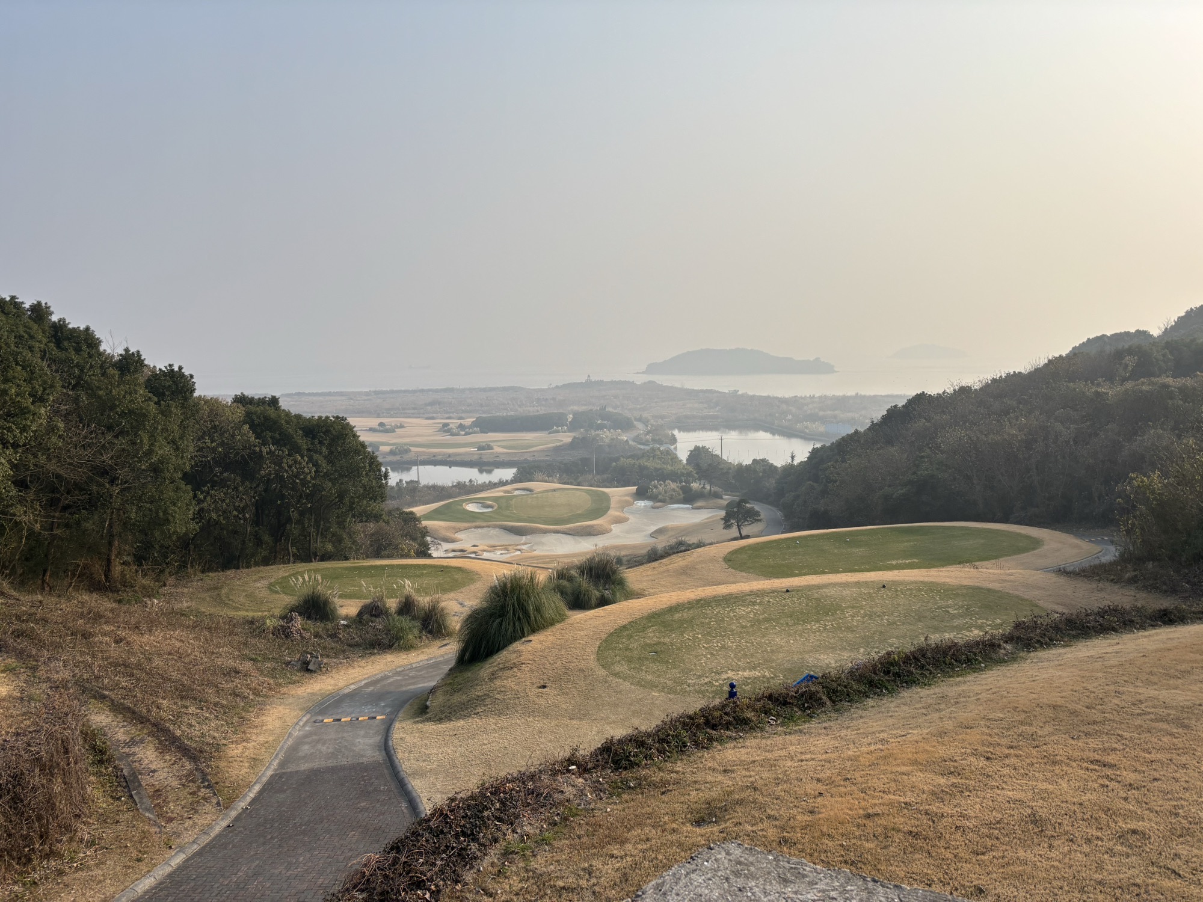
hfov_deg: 67.3
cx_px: 602
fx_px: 904
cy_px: 451
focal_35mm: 26
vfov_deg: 53.1
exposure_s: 1/3650
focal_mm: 5.96
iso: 50
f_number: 1.6
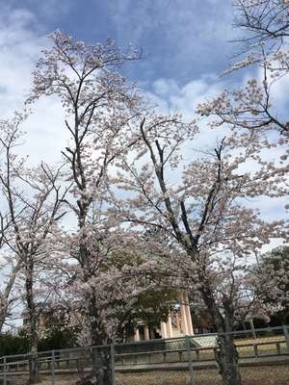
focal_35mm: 29
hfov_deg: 48.2
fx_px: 323
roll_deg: +3.8
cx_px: 144
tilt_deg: +25.4
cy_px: 192
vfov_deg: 61.7
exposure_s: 1/1832
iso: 25
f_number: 2.2
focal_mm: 4.15
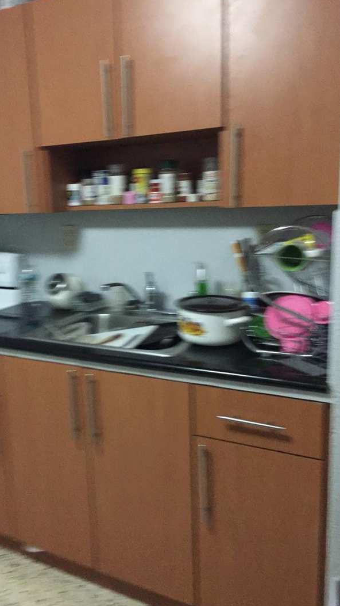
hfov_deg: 36.5
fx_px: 513
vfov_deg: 61.0
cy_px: 302
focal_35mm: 32
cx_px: 128
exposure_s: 1/4
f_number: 2.2
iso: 100
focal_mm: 4.15
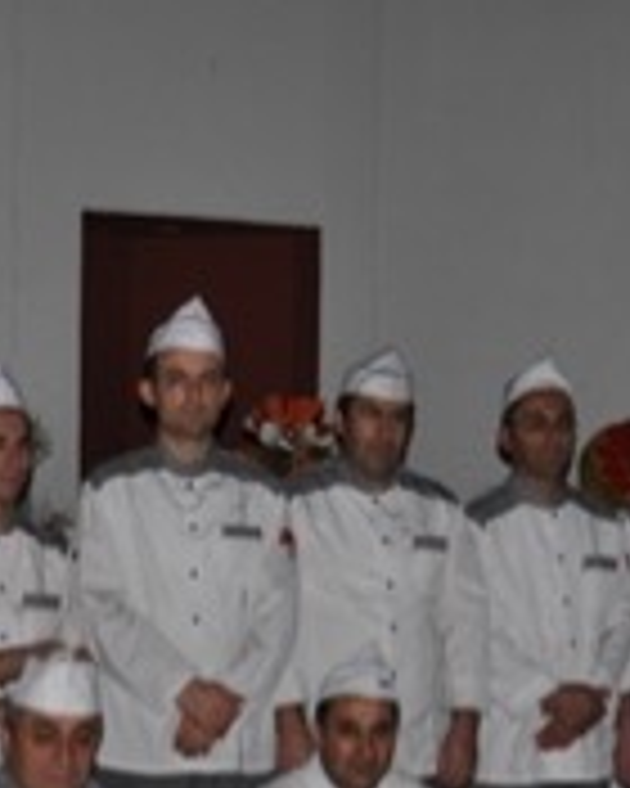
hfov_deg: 18.2
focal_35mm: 84
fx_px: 1966
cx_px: 369
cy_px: 725
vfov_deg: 22.1
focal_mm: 21
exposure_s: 1/60
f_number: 3.8
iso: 200
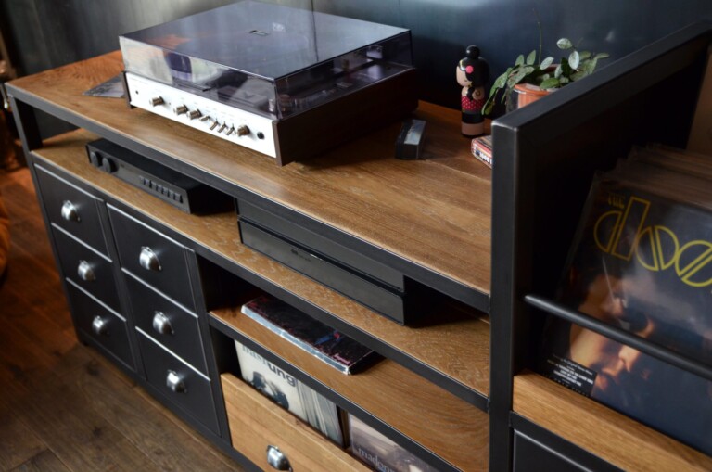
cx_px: 356
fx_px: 859
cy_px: 236
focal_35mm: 44
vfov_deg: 30.7
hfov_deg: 45.0
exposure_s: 1/100
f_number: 2.8
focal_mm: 29
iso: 800
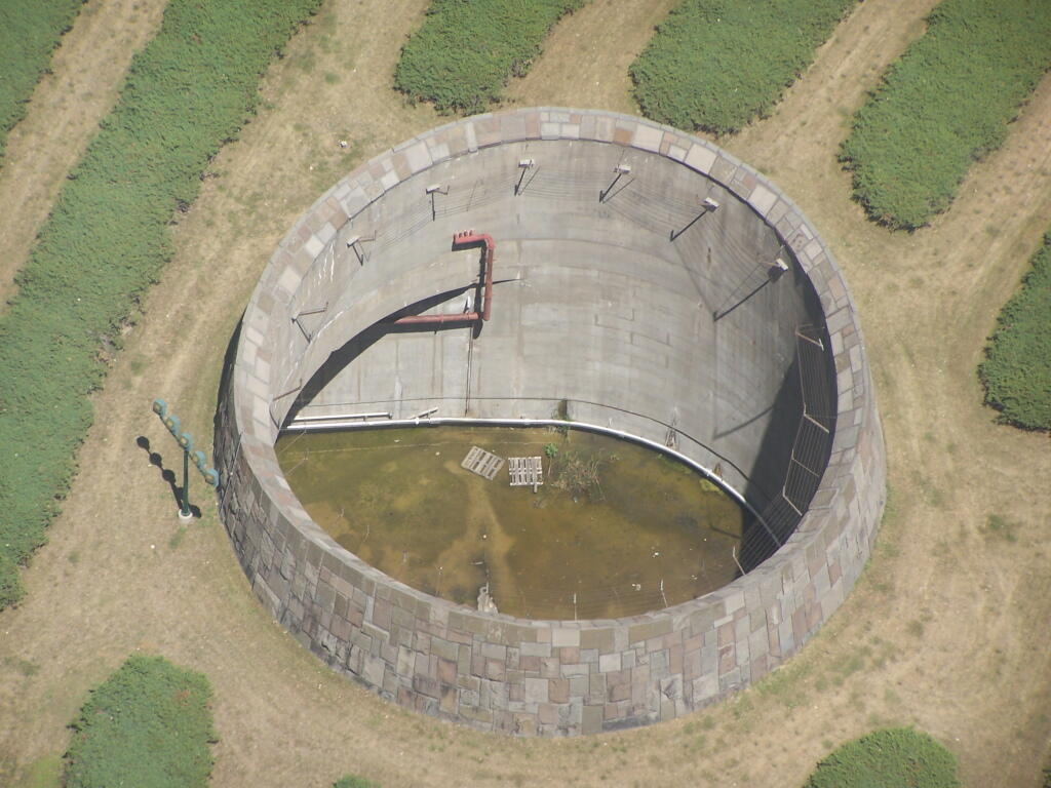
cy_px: 394
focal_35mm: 238
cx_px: 526
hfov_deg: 8.3
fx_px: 7226
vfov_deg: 6.2
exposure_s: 1/400
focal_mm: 39.5
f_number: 3.3
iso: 80
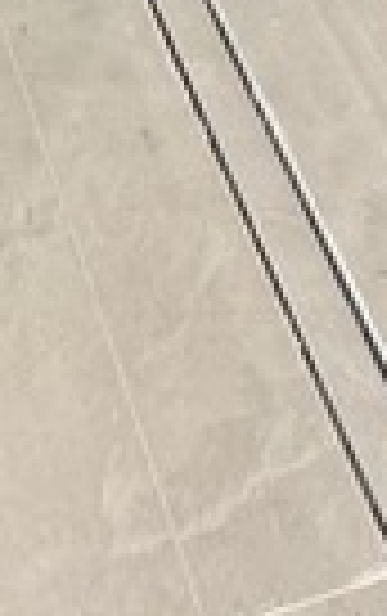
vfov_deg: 13.6
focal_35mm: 111
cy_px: -859
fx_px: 1867
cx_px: 0
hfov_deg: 11.7
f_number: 2.2
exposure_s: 1/100
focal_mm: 2.22
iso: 320
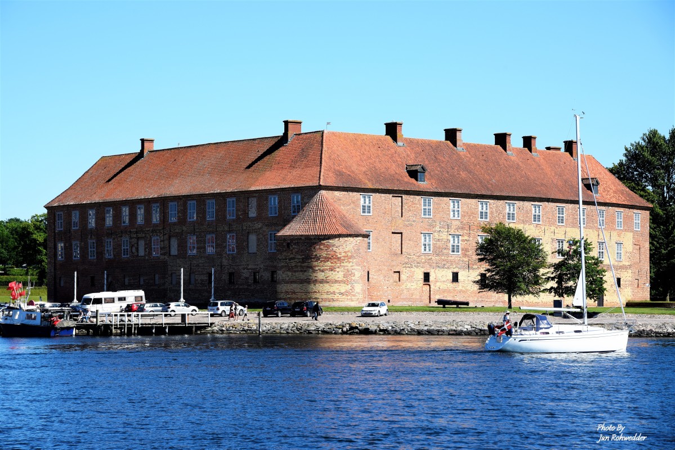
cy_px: 225
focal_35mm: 105
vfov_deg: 13.0
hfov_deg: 19.5
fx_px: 1969
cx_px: 338
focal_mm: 105
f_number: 9
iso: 200
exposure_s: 1/500
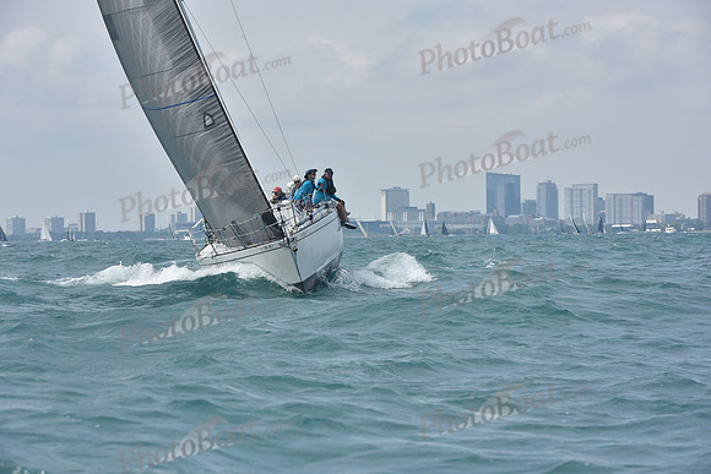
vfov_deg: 9.2
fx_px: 2963
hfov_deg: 13.7
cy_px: 237
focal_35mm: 150
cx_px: 356
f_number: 11
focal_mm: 150
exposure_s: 1/800
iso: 250
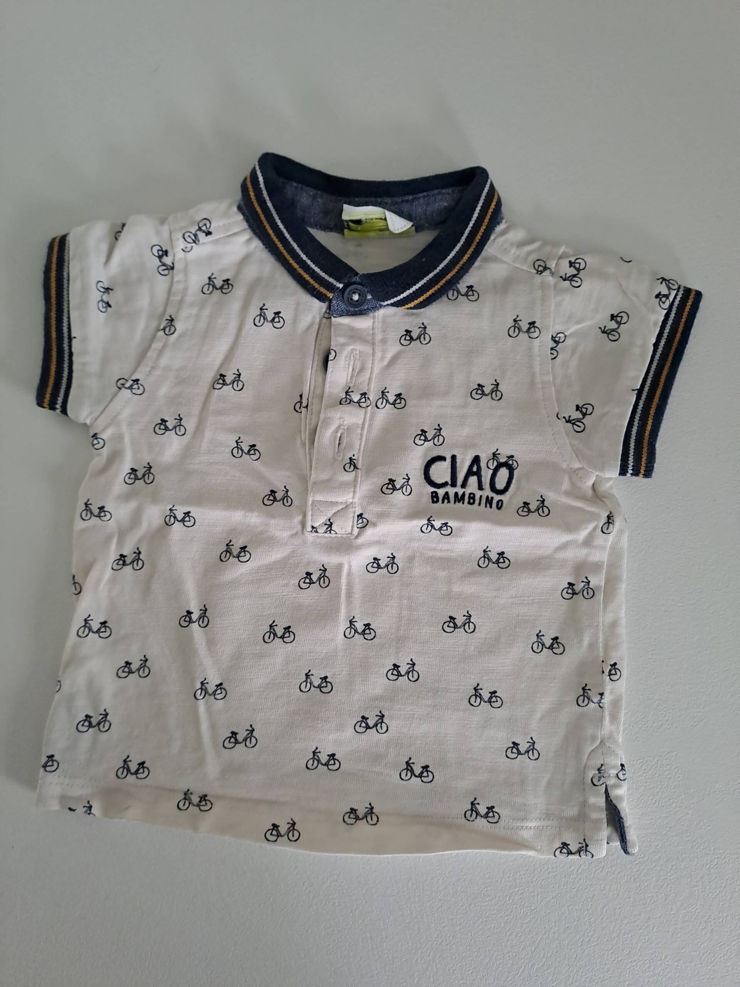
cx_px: 370
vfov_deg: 69.4
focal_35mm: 25
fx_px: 713
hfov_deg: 54.9
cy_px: 494
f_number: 1.8
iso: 320
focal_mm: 4.65
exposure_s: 1/50
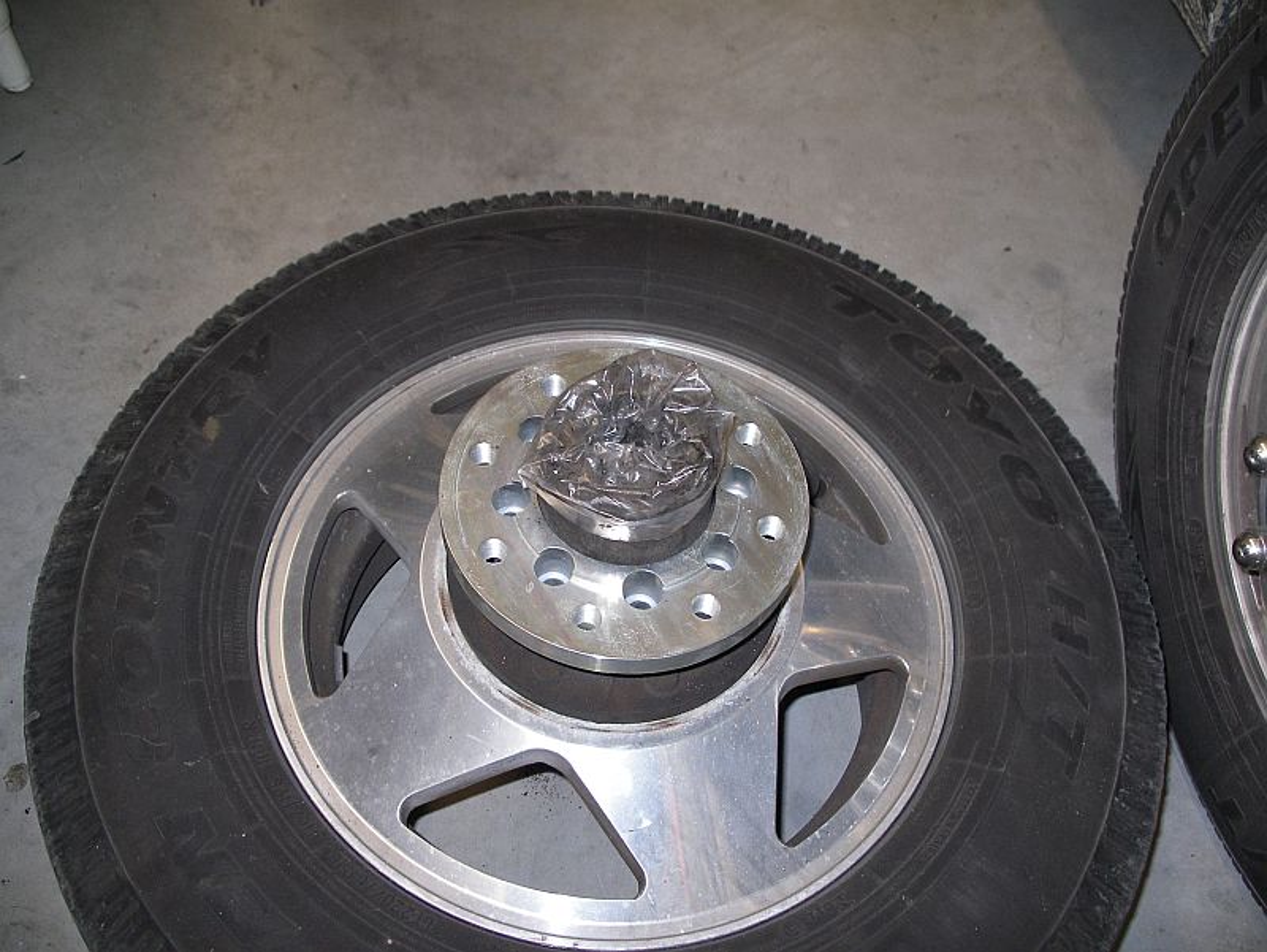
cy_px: 476
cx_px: 634
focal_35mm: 37
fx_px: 1355
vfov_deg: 38.7
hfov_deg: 50.1
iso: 200
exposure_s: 1/40
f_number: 2.8
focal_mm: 7.8
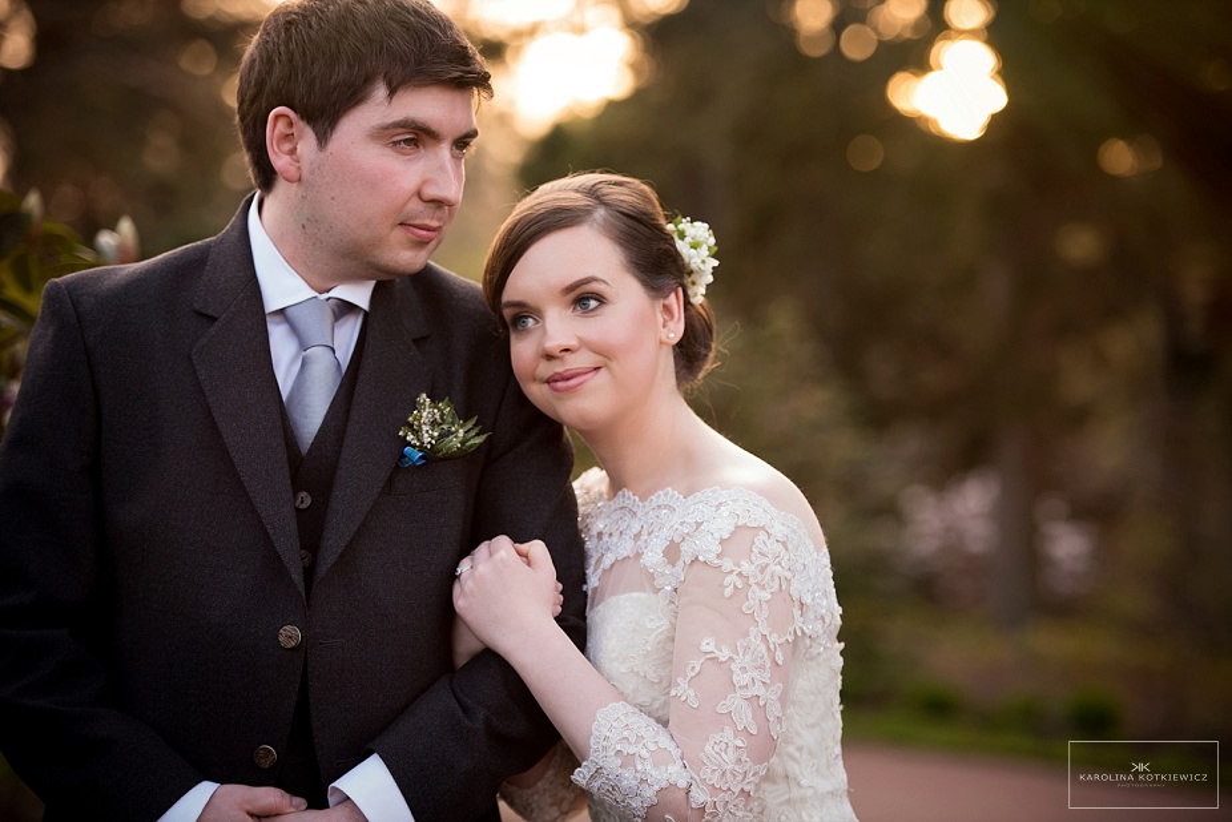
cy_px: 411
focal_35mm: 112
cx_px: 616
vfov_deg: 12.2
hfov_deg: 18.3
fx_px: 3834
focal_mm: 112
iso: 500
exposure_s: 1/160
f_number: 3.2
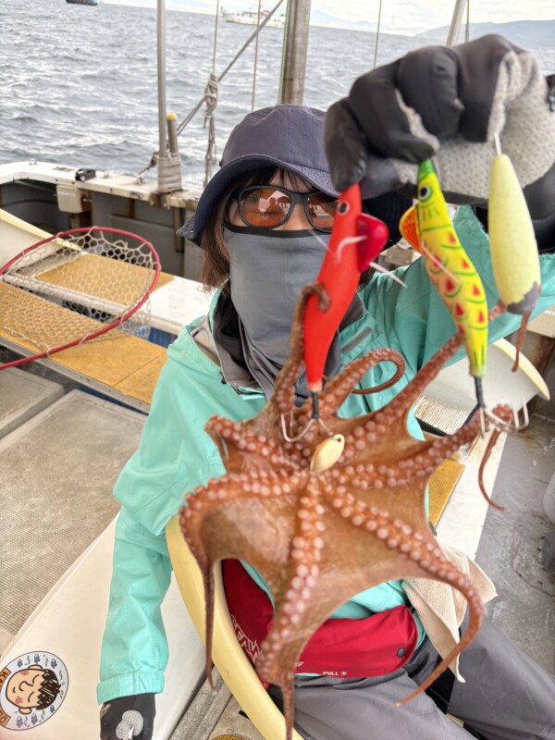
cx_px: 278
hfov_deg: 53.1
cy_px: 370
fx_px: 556
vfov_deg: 67.3
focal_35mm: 26
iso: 64
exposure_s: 1/294
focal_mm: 5.96
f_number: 1.6
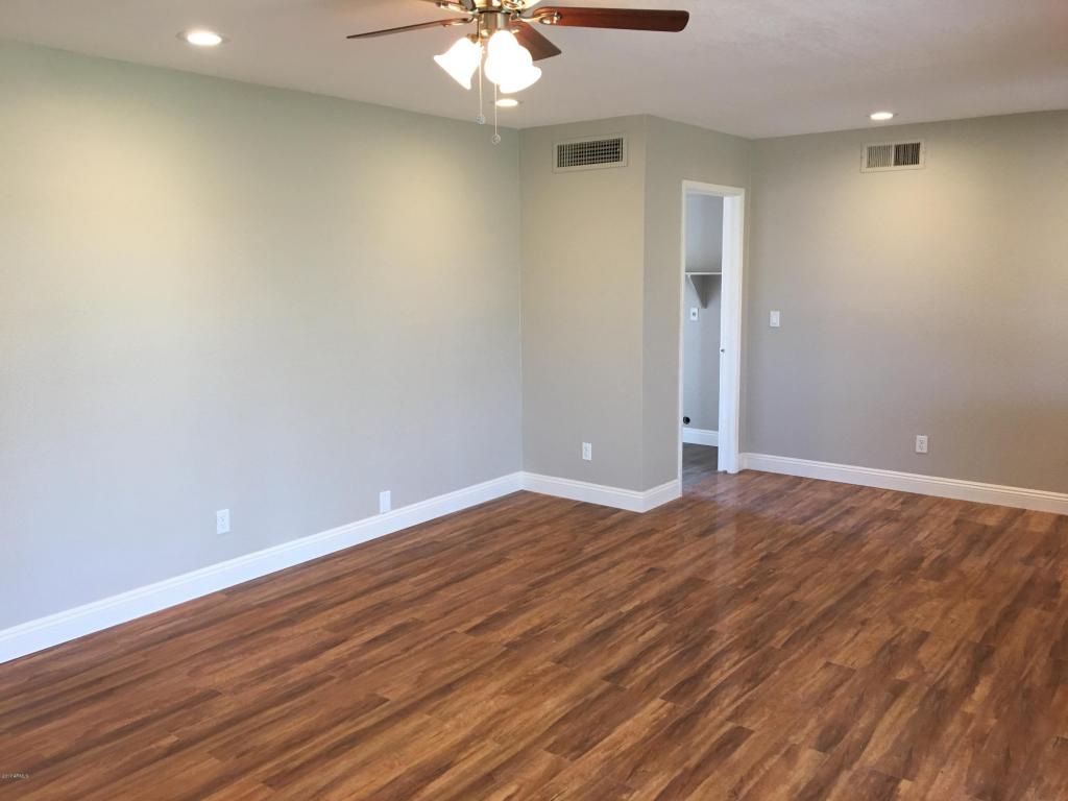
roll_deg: +0.2
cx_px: 534
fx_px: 895
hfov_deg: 61.7
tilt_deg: -8.3
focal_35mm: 29
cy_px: 400
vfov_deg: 48.2
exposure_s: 1/30
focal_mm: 4.15
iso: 40
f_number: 2.2
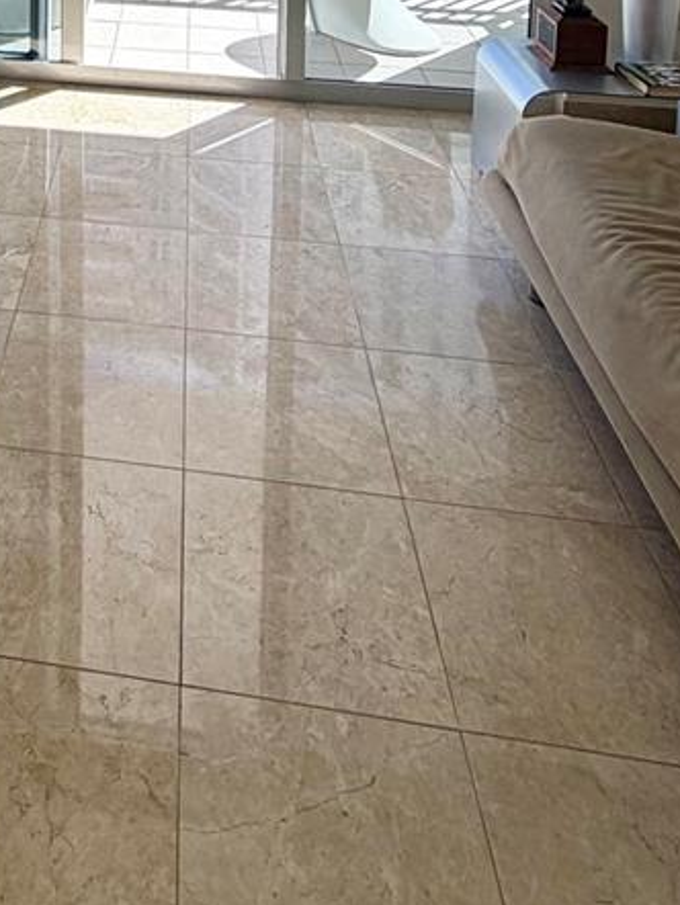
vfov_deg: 35.2
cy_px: -248
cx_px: 43
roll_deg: -0.3
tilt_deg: -3.4
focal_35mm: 38
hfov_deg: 35.1
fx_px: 994
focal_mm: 2.22
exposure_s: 1/416
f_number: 2.2
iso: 64
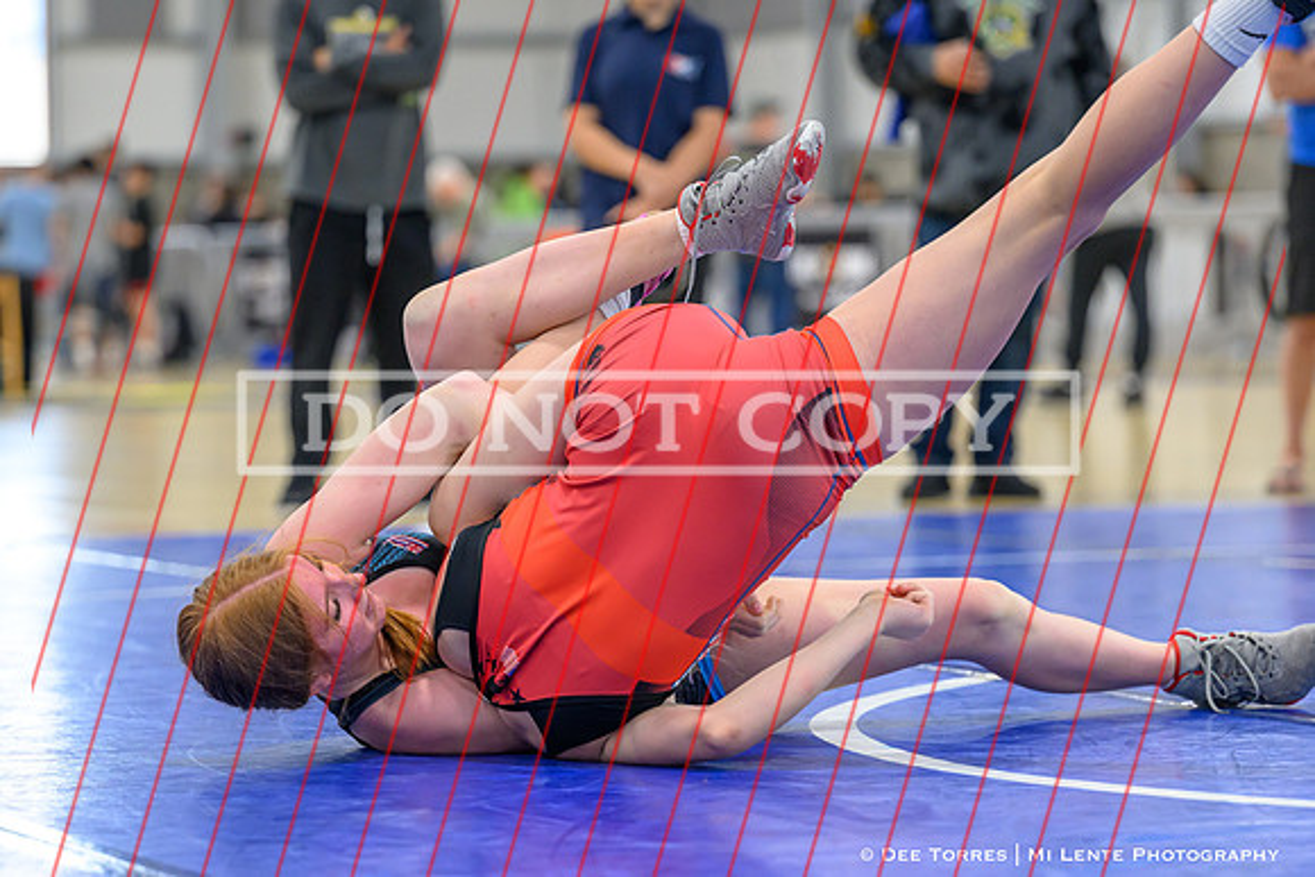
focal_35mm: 155
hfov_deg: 13.2
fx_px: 5669
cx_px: 537
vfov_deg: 8.8
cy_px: 613
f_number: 2.8
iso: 1600
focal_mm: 110
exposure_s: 1/800
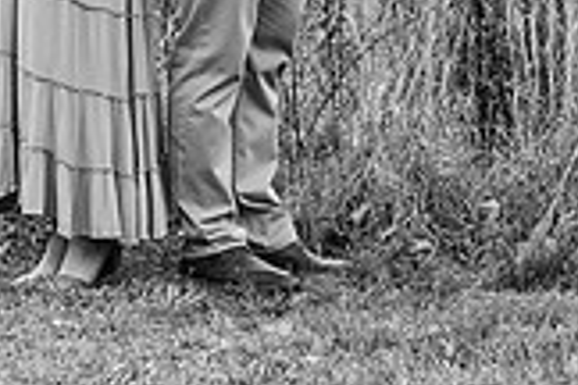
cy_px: -301
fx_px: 4881
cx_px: 150
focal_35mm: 304
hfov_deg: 6.8
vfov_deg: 4.5
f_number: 2.5
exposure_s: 1/400
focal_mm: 85
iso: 320
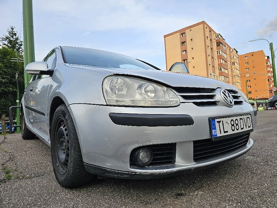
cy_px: 104
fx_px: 184
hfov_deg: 73.9
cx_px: 138
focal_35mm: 23
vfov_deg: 58.9
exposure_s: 1/182
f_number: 1.7
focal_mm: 6.3
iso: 12
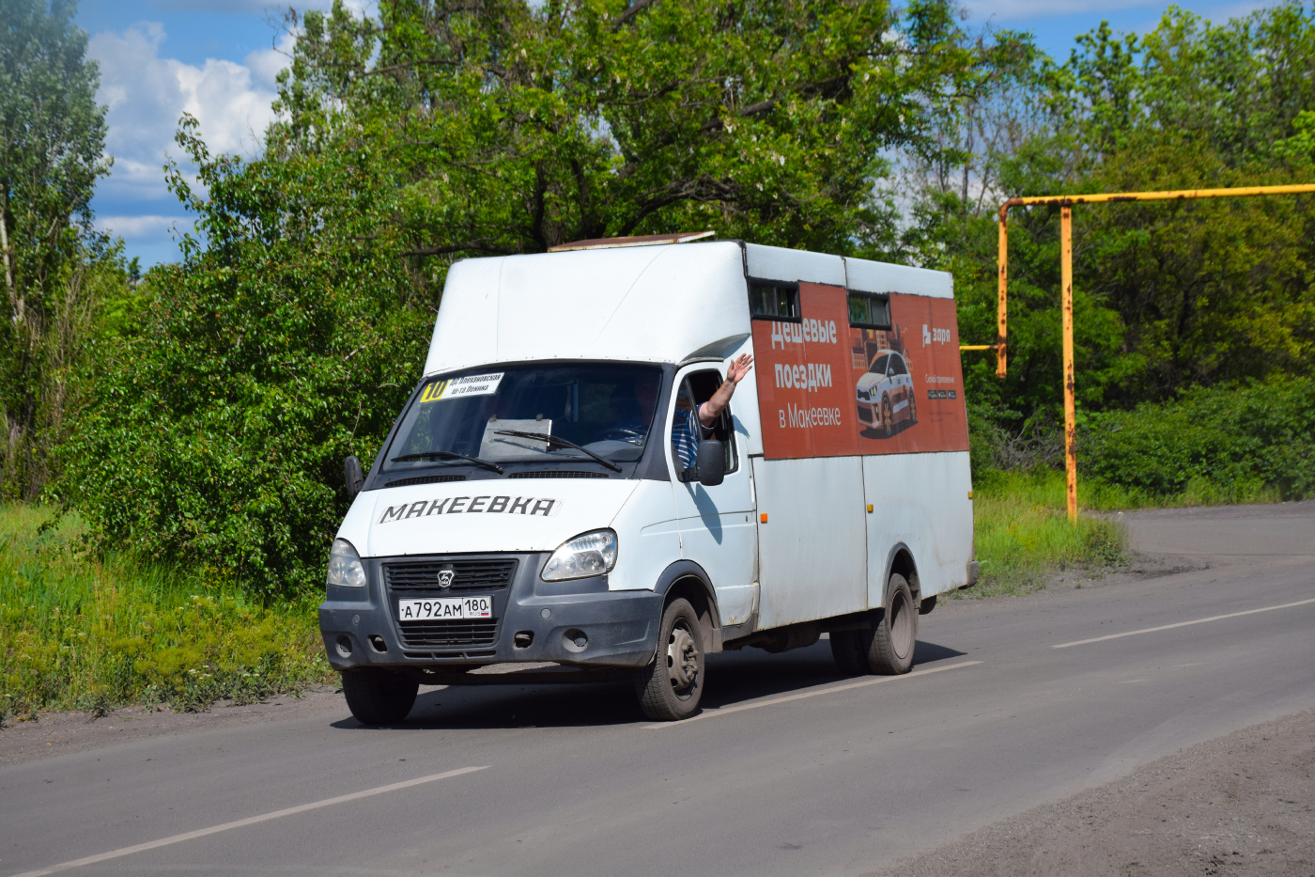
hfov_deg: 26.0
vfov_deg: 17.5
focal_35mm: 78
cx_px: 658
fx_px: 2849
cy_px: 438
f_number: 8
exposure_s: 1/2000
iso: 360
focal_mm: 52
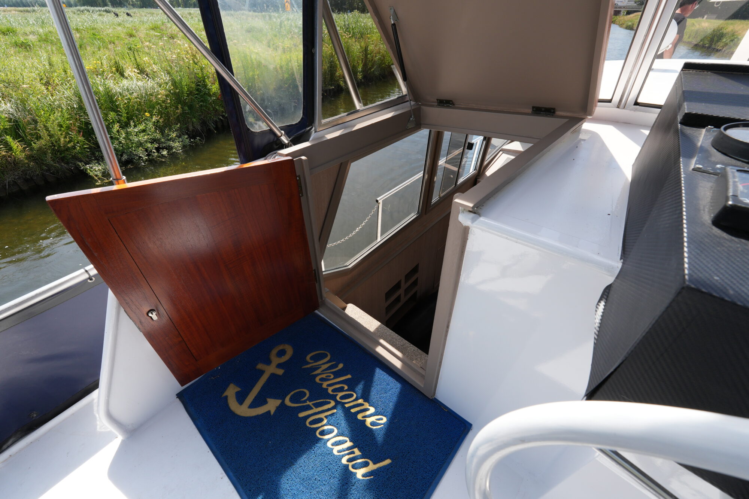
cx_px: 374
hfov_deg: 100.4
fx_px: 312
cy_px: 250
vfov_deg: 77.3
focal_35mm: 15
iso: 160
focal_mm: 10
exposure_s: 1/160
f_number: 8
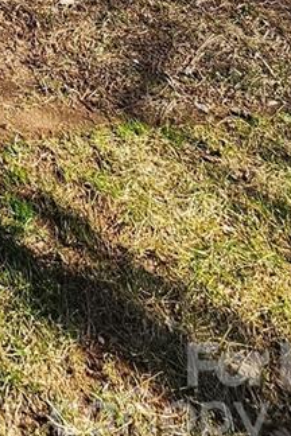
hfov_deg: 16.2
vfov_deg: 16.5
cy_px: -549
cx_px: -298
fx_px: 776
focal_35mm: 64
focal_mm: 2.2
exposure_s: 1/601
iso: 50
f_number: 2.2
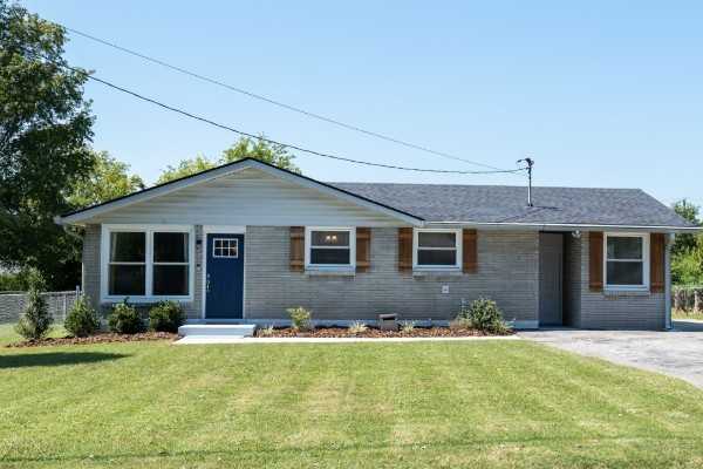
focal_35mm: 30
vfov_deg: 43.6
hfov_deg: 61.9
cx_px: 352
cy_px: 234
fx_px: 586
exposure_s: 1/640
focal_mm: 30
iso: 500
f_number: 7.1
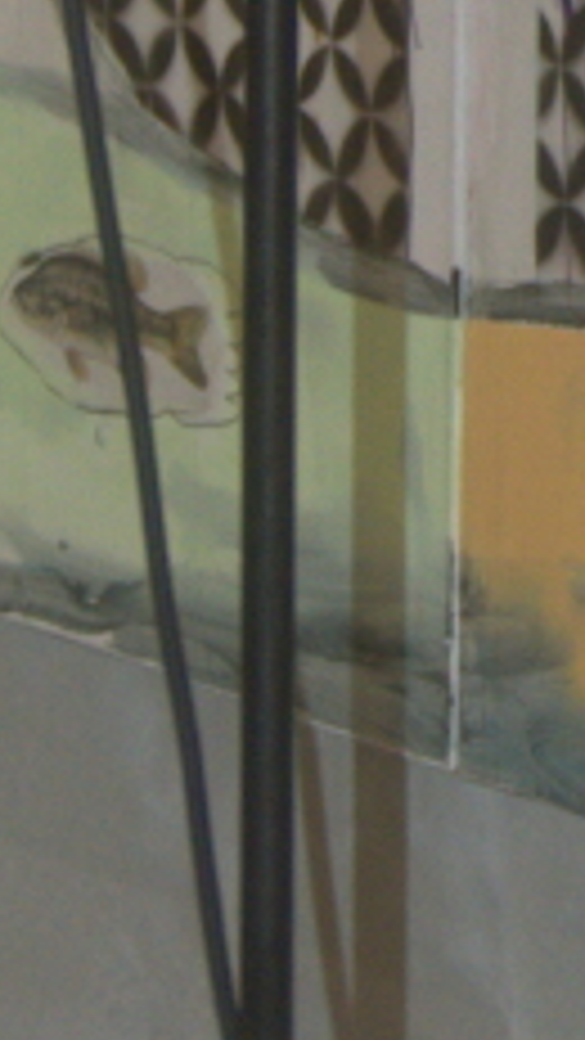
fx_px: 13067
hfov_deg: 2.5
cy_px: -896
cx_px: 1312
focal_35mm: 474
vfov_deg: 4.5
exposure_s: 1/60
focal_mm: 37.13
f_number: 3.8
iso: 800
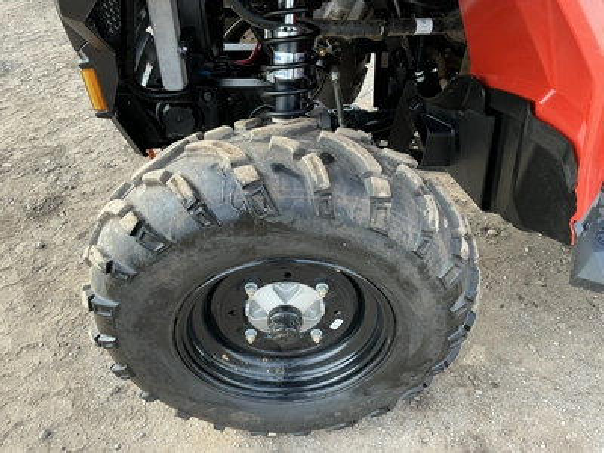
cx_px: 302
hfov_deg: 63.4
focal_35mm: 28
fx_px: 489
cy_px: 226
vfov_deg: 49.7
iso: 20
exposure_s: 1/122
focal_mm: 3
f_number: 1.8
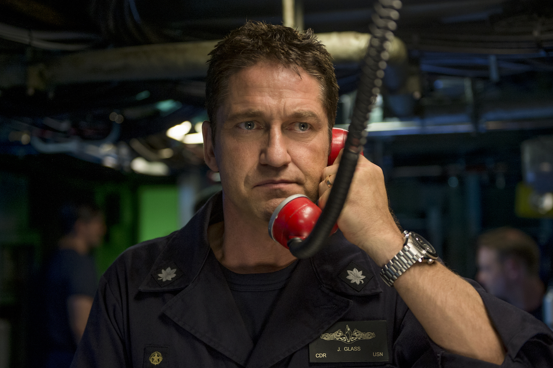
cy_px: 187
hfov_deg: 31.4
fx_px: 983
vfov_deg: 21.2
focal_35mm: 64
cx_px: 259
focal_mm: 58
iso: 2000
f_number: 2.8
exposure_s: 1/160
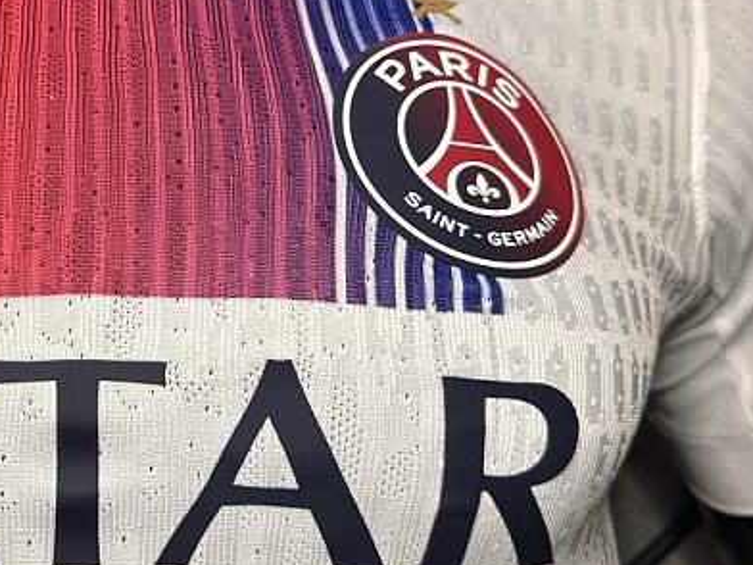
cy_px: 183
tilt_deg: +8.5
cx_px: 127
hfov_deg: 37.2
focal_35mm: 49
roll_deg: -0.6
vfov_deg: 29.4
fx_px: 1066
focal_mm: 6.76
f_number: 1.78
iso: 80
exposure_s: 1/100
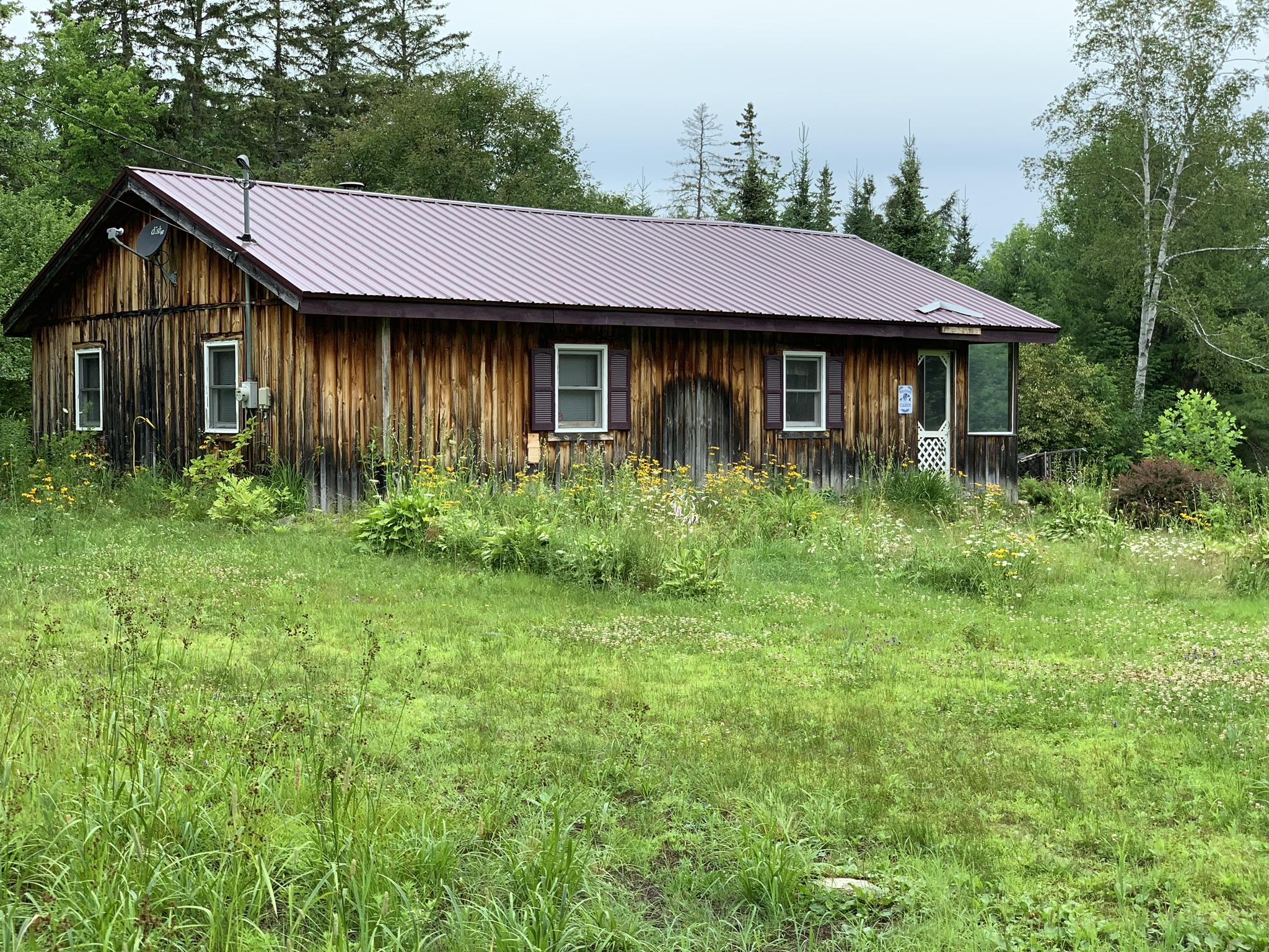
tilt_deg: -0.5
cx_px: 634
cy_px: 476
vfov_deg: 28.0
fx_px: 1906
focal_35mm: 52
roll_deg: -0.5
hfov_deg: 36.8
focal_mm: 6
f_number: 2.4
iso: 16
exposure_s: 1/324
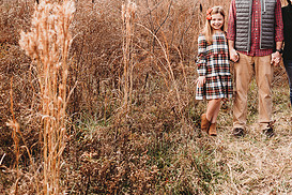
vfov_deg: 25.4
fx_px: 414
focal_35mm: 51
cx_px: 259
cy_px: 7
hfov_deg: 36.6
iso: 100
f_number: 2.5
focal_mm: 24
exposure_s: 1/400
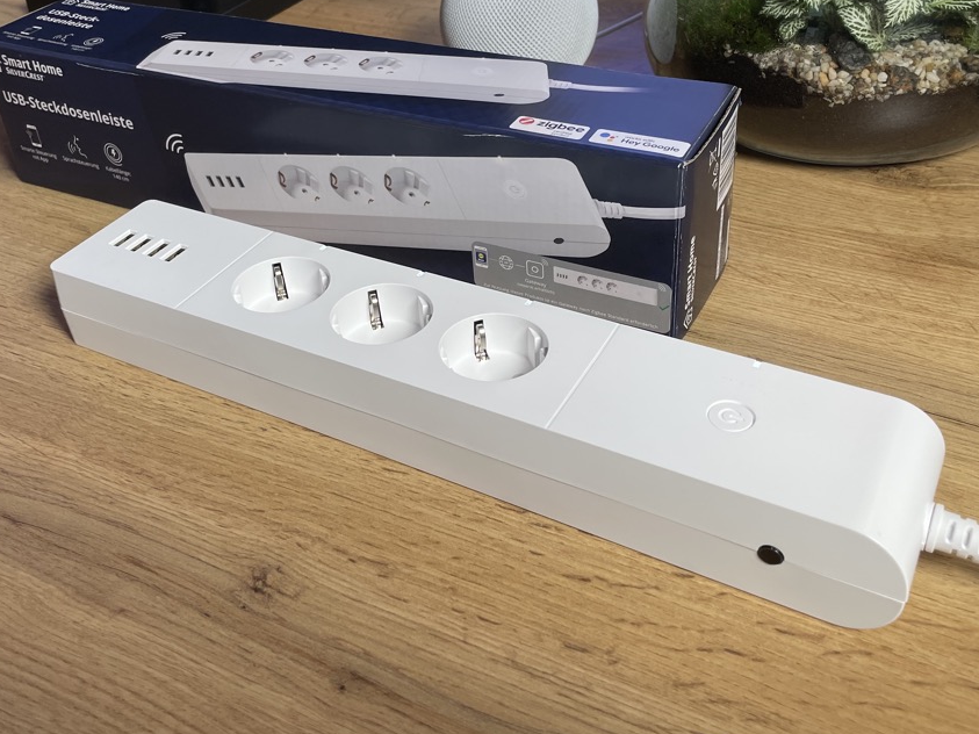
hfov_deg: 50.1
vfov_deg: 38.2
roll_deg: +5.0
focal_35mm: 37
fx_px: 1046
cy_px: 247
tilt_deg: -31.8
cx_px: 440
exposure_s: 1/201
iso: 32
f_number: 1.6
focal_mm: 4.2
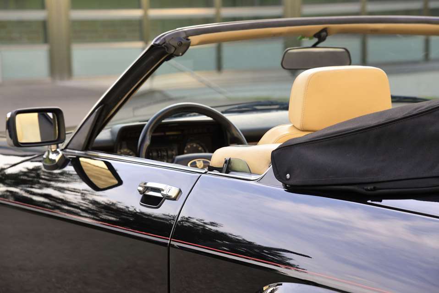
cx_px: 220
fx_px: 1220
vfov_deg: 13.7
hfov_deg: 20.4
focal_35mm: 100
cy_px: 146
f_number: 6.3
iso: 200
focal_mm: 100
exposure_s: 1/160
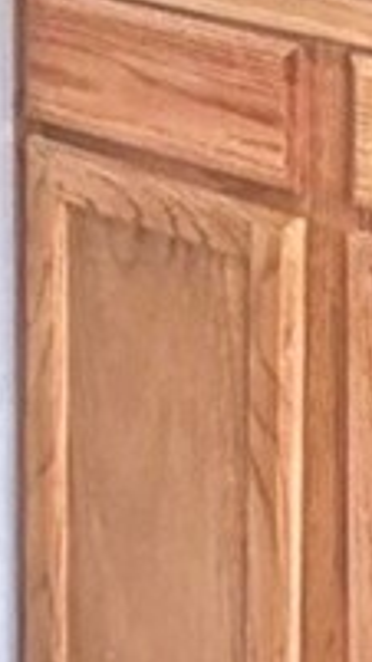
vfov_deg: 13.6
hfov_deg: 8.3
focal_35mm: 146
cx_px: 326
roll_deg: +0.0
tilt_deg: -5.5
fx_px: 2561
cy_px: -415
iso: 320
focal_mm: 2.22
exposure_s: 1/120
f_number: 2.2
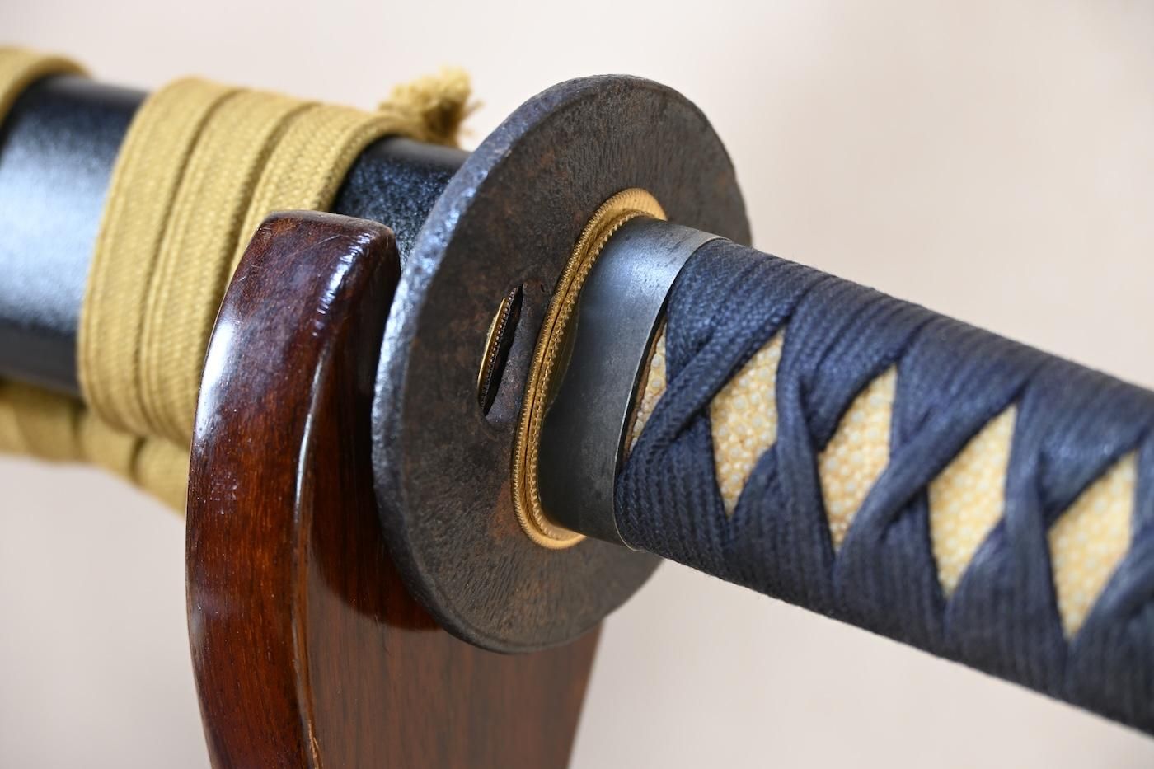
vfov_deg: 13.6
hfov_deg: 20.3
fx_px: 3221
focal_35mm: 100
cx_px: 577
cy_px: 384
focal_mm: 67
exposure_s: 1/2
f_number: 5
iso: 140
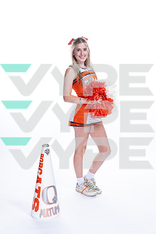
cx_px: 78
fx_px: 331
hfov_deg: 26.5
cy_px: 117
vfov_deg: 38.9
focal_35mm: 51
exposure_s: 1/250
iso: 400
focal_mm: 51
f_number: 5.6
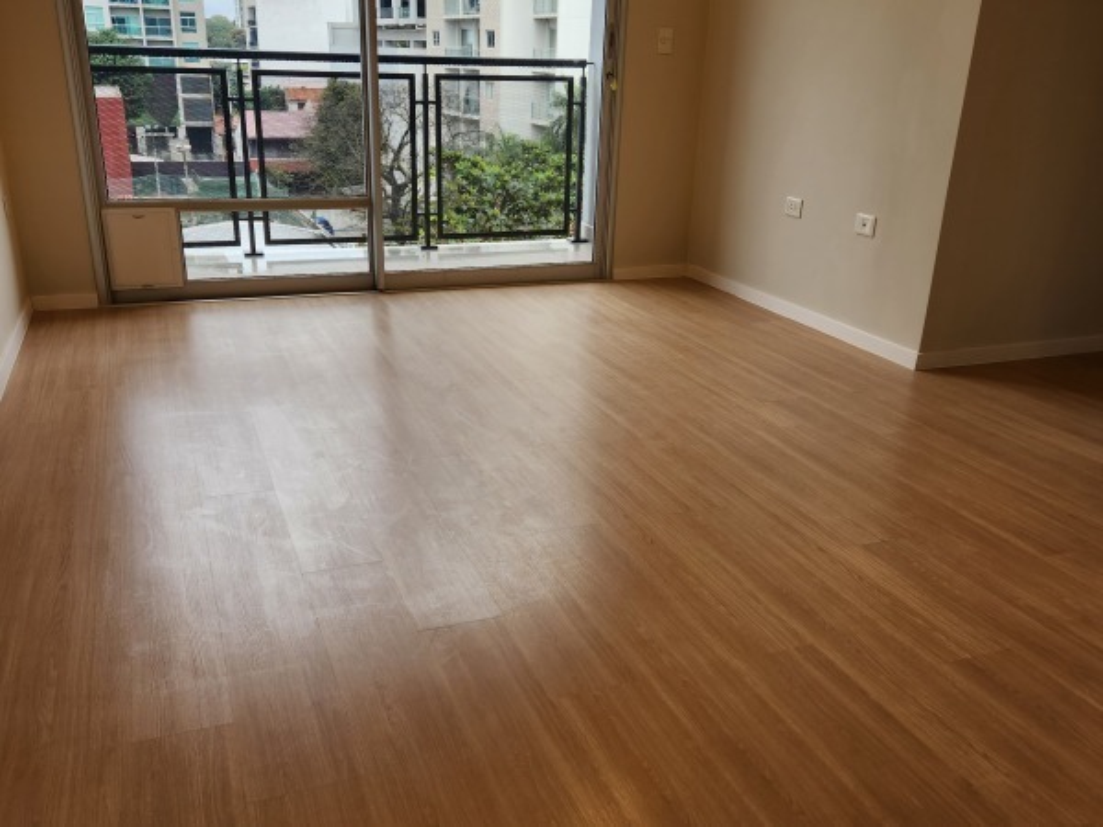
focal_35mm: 23
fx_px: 733
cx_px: 552
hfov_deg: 73.9
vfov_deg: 58.9
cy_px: 414
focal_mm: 5.4
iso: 25
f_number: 1.8
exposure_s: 1/180
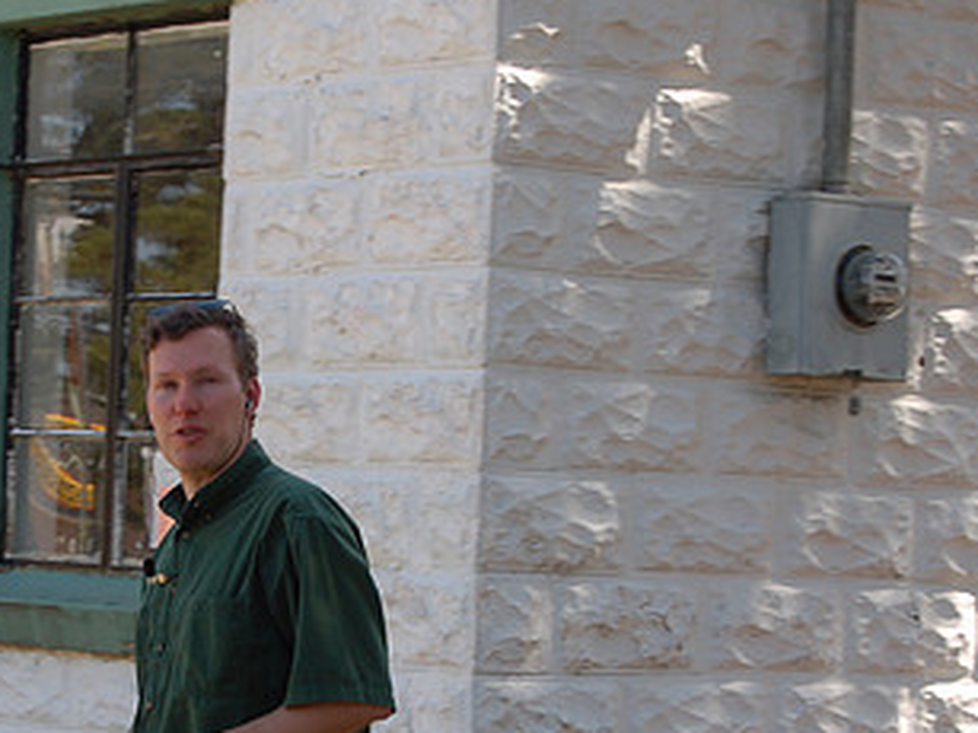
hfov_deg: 13.1
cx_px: 217
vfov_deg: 9.9
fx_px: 4234
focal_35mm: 150
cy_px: 542
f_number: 6.3
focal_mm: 55
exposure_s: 1/160
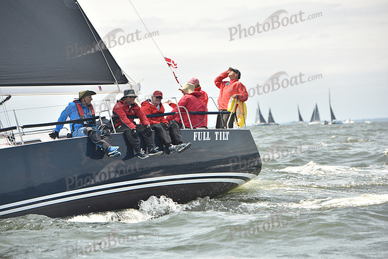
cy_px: 130
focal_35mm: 175
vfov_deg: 7.9
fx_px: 1886
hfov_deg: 11.7
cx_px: 194
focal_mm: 175
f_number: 6.3
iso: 250
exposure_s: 1/800
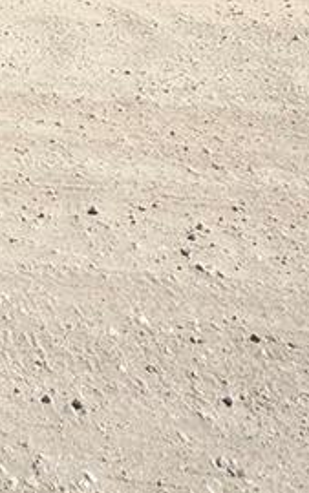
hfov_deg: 17.5
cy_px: -341
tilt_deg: +1.7
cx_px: -172
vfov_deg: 22.2
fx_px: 888
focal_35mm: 66
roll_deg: -0.5
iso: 50
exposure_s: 1/4149
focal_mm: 2.22
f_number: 2.2
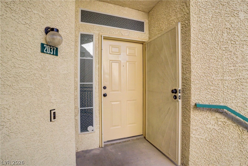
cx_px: 124
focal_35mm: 17
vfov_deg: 70.5
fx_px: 117
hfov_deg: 93.3
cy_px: 83
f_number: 8
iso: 400
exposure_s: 1/160
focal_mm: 17
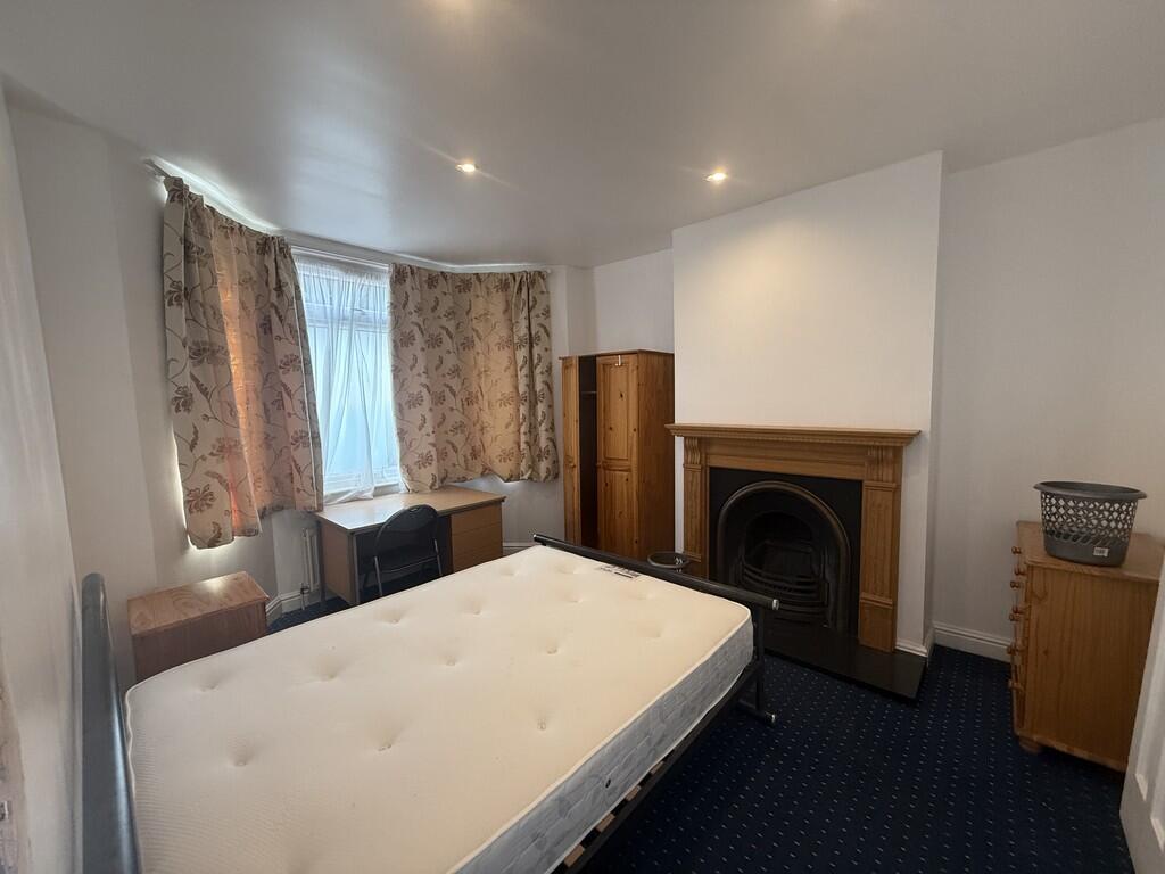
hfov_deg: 102.1
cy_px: 437
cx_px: 582
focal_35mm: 14
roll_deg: +1.9
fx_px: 471
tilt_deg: -4.9
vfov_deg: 85.7
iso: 400
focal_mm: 2.22
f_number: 2.2
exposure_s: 1/100
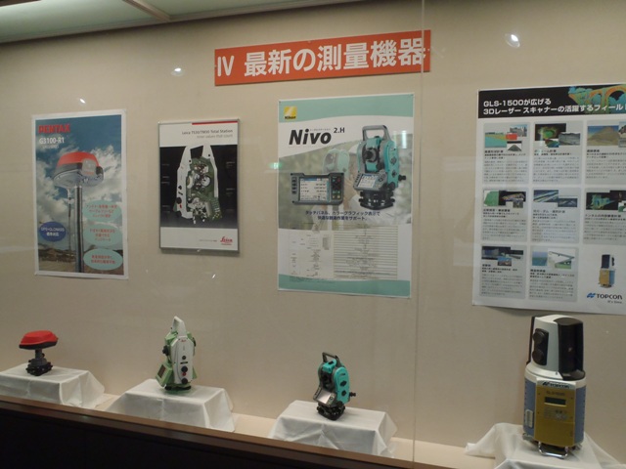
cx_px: 313
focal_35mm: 28
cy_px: 234
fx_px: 506
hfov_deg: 63.4
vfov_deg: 49.7
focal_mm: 5
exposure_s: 1/10
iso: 200
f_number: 3.9
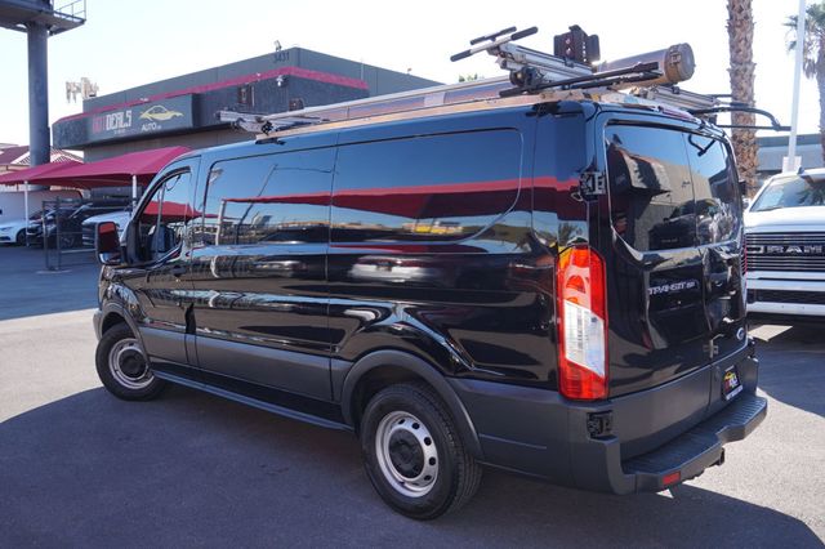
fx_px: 687
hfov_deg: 62.0
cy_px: 274
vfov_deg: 43.6
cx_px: 412
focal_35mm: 30
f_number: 6.3
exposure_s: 1/100
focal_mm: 20
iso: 100
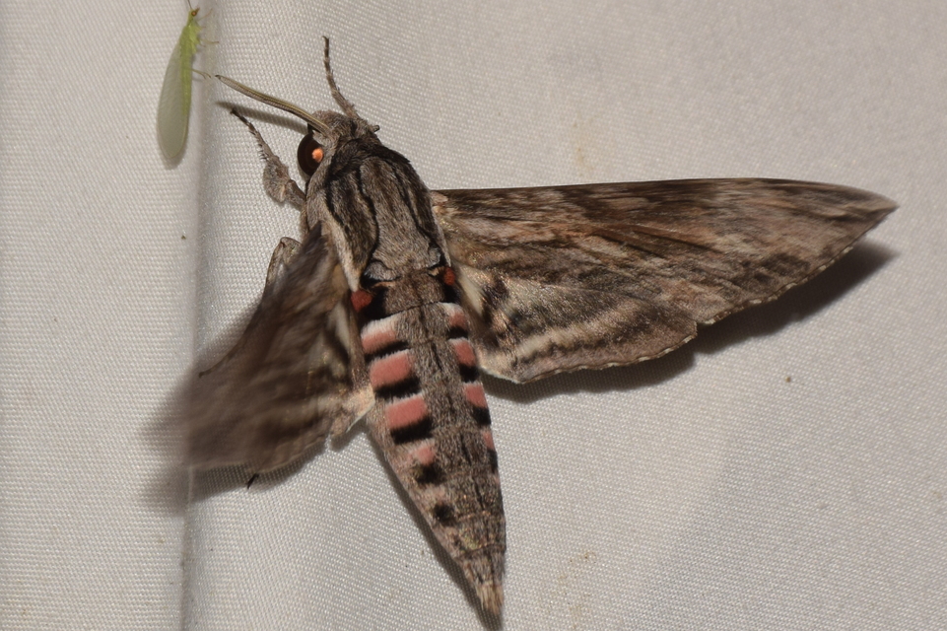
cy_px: 316
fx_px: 5522
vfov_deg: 6.5
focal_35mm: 210
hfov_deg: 9.8
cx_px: 474
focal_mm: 140
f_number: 13
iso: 100
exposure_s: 1/160
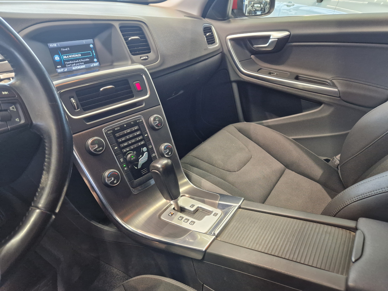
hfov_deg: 73.9
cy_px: 146
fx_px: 258
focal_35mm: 23
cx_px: 194
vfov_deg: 58.9
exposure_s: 1/100
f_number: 1.8
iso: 500
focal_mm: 5.4
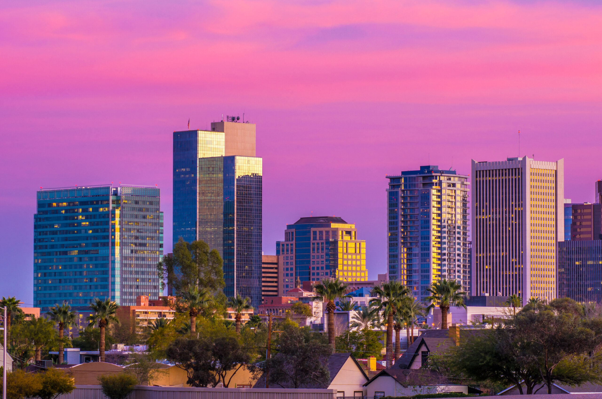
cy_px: 200
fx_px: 2803
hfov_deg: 12.3
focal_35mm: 168
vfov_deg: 8.1
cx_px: 301
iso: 100
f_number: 8
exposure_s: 1/4
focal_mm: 112
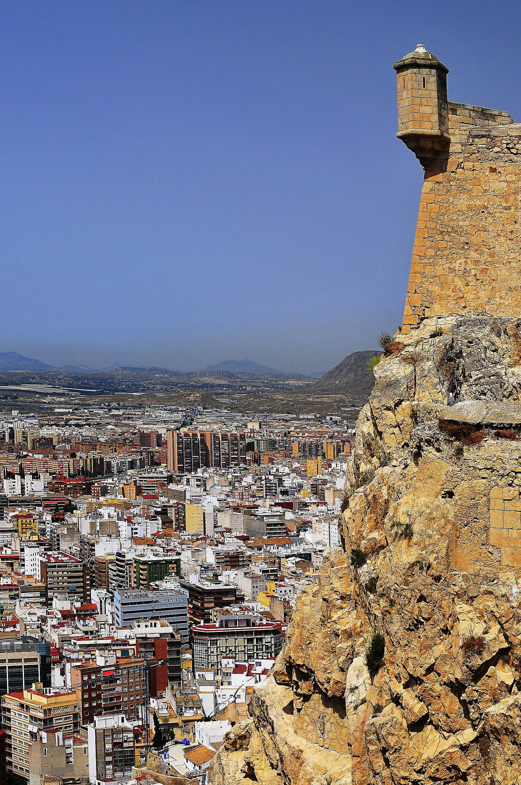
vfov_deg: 34.8
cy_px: 384
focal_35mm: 58
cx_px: 280
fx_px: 1252
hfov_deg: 23.5
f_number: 10
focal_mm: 35
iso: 250
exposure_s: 1/250
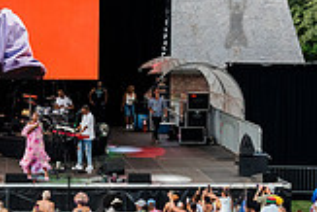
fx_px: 1102
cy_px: 108
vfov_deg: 11.0
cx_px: -16
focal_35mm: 125
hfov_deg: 16.0
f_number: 4.5
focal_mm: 34
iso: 2000
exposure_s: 1/1000
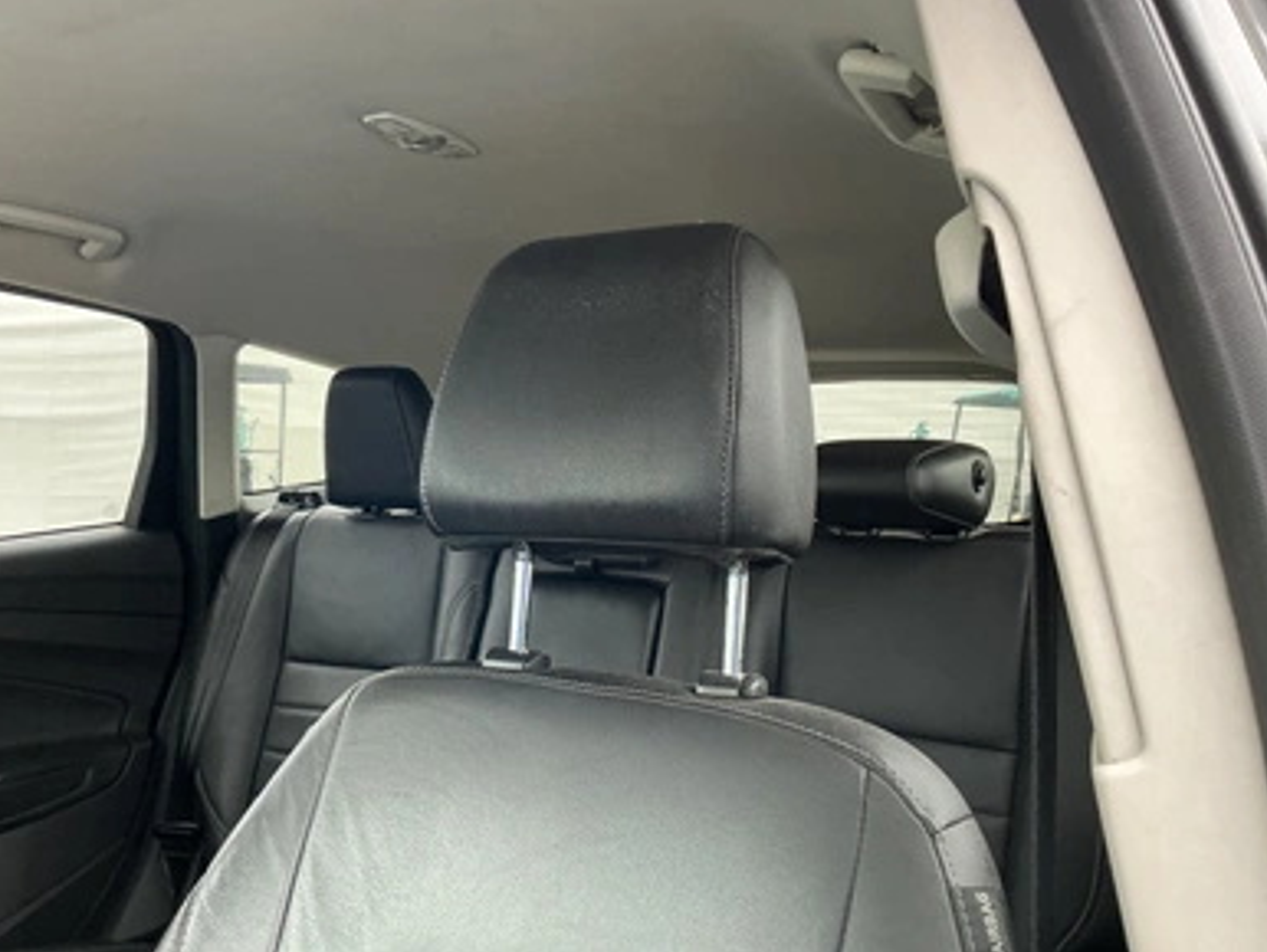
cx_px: 620
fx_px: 1062
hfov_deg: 61.6
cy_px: 463
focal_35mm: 29
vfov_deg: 48.3
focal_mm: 3
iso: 125
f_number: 1.8
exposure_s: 1/60
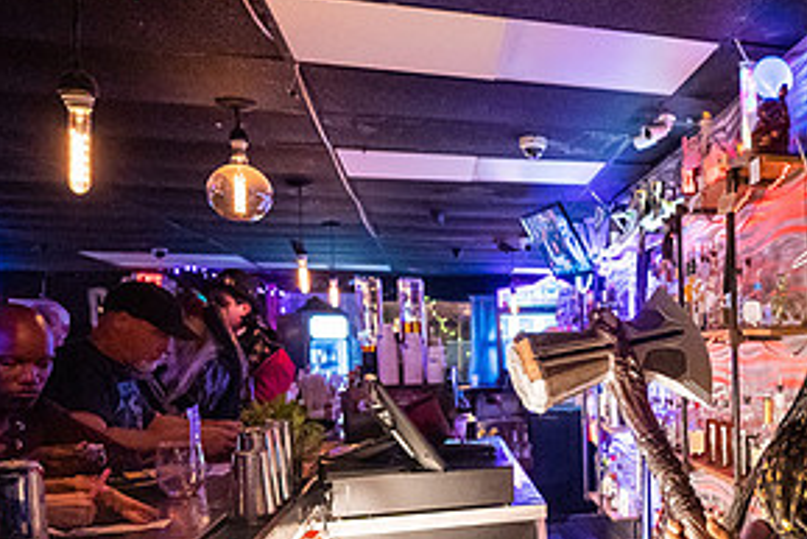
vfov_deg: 36.6
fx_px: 807
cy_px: 355
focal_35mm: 36
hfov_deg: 44.1
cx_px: 831
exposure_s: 1/200
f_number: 2.8
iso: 3200
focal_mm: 14
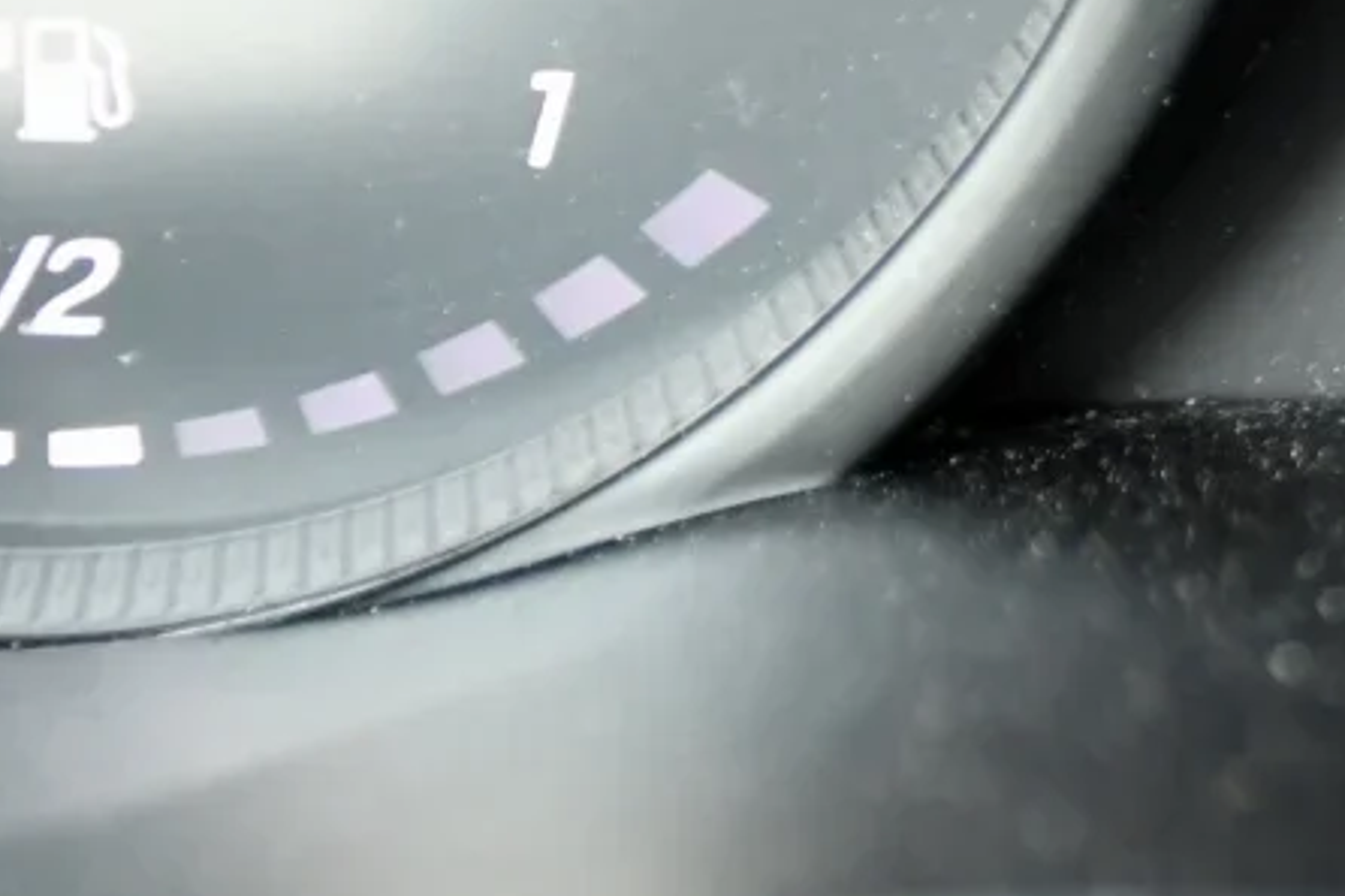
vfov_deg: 7.8
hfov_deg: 11.2
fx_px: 6274
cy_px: -872
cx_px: 2618
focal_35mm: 168
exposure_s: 1/100
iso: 1000
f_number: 2.8
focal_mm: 26
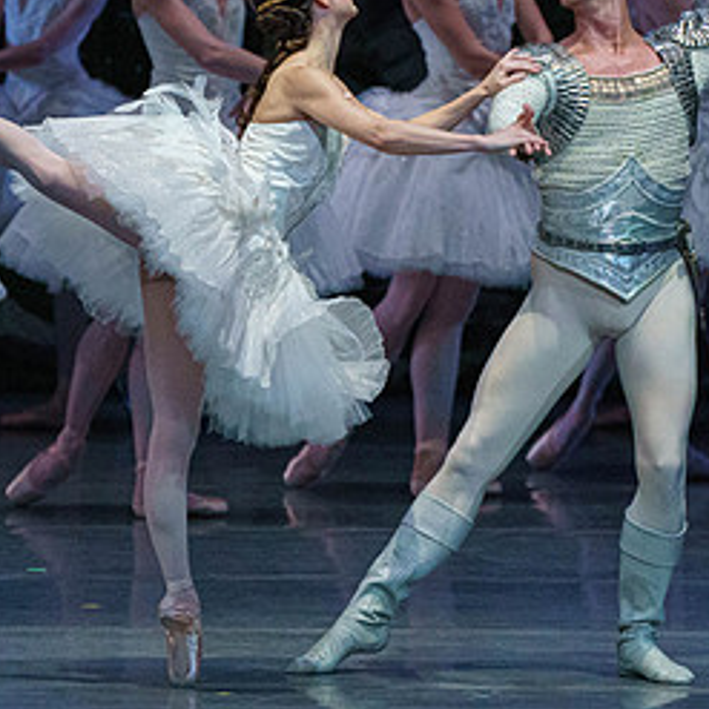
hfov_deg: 2.4
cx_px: 327
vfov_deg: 2.4
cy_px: 210
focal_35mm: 727
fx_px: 16846
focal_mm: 364
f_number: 5.6
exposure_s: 1/250
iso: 8000
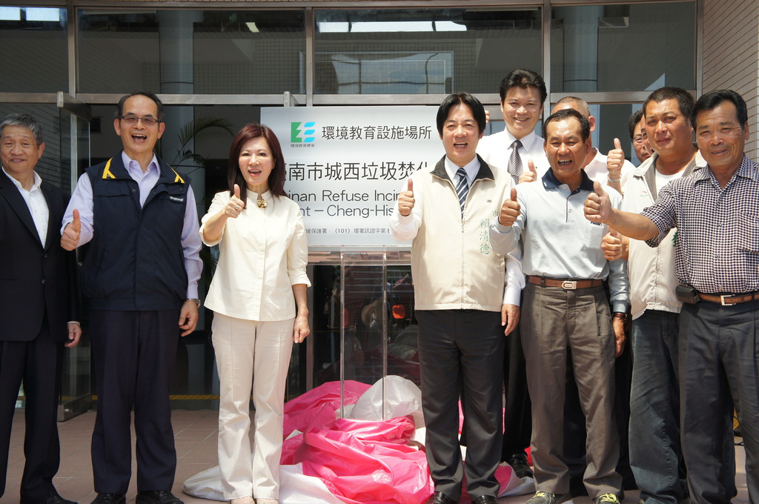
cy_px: 252
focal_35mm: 63
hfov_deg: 31.9
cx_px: 380
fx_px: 1327
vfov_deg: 21.5
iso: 200
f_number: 5.6
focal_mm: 42
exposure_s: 1/400
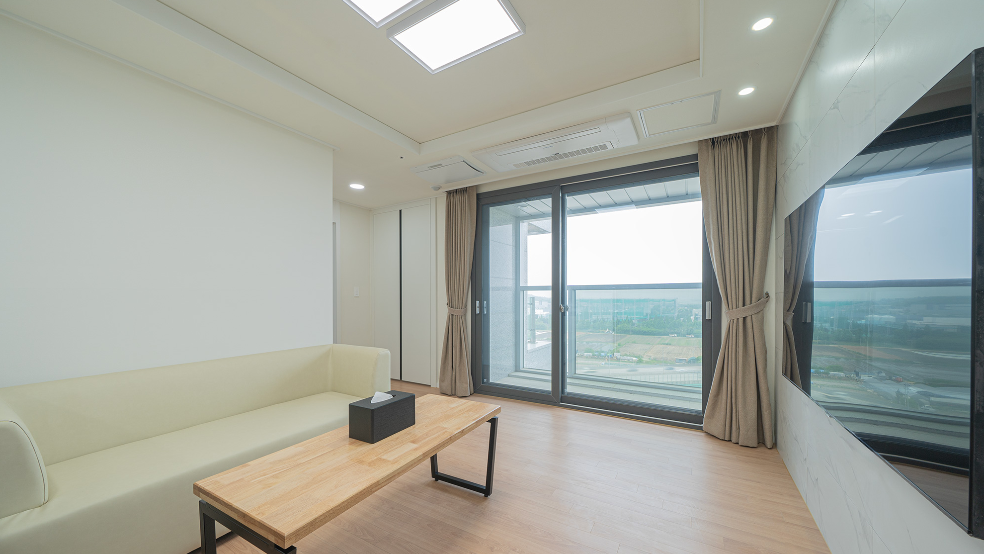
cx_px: 487
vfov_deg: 78.3
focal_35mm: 13
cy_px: 297
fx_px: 339
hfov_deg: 110.8
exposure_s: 1/8
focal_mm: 12
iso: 100
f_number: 9
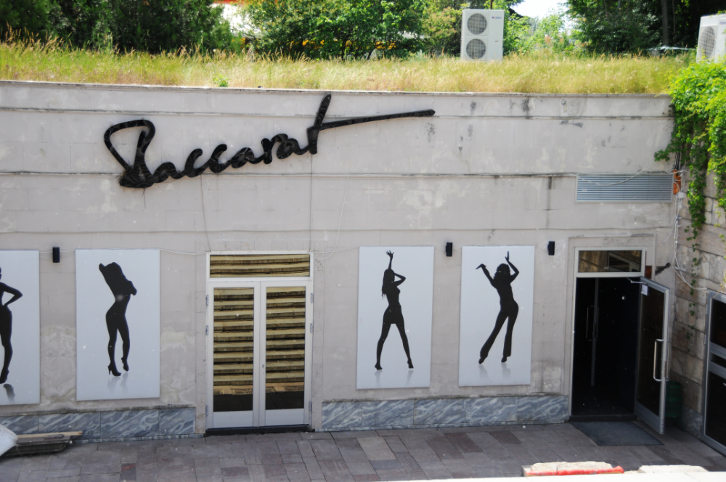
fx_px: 1088
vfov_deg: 25.0
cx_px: 363
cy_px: 241
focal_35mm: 54
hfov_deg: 36.9
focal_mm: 36
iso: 320
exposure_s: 1/1000
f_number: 5.6
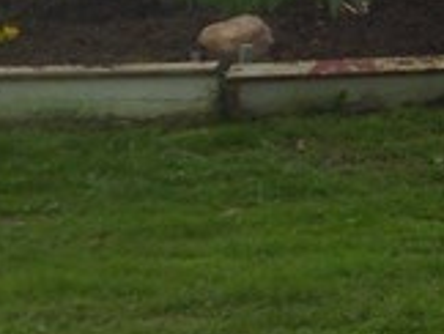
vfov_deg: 7.1
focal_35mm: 202
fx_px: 2595
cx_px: 735
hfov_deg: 9.4
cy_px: -345
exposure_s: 1/640
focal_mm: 5.8
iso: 80
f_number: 3.6
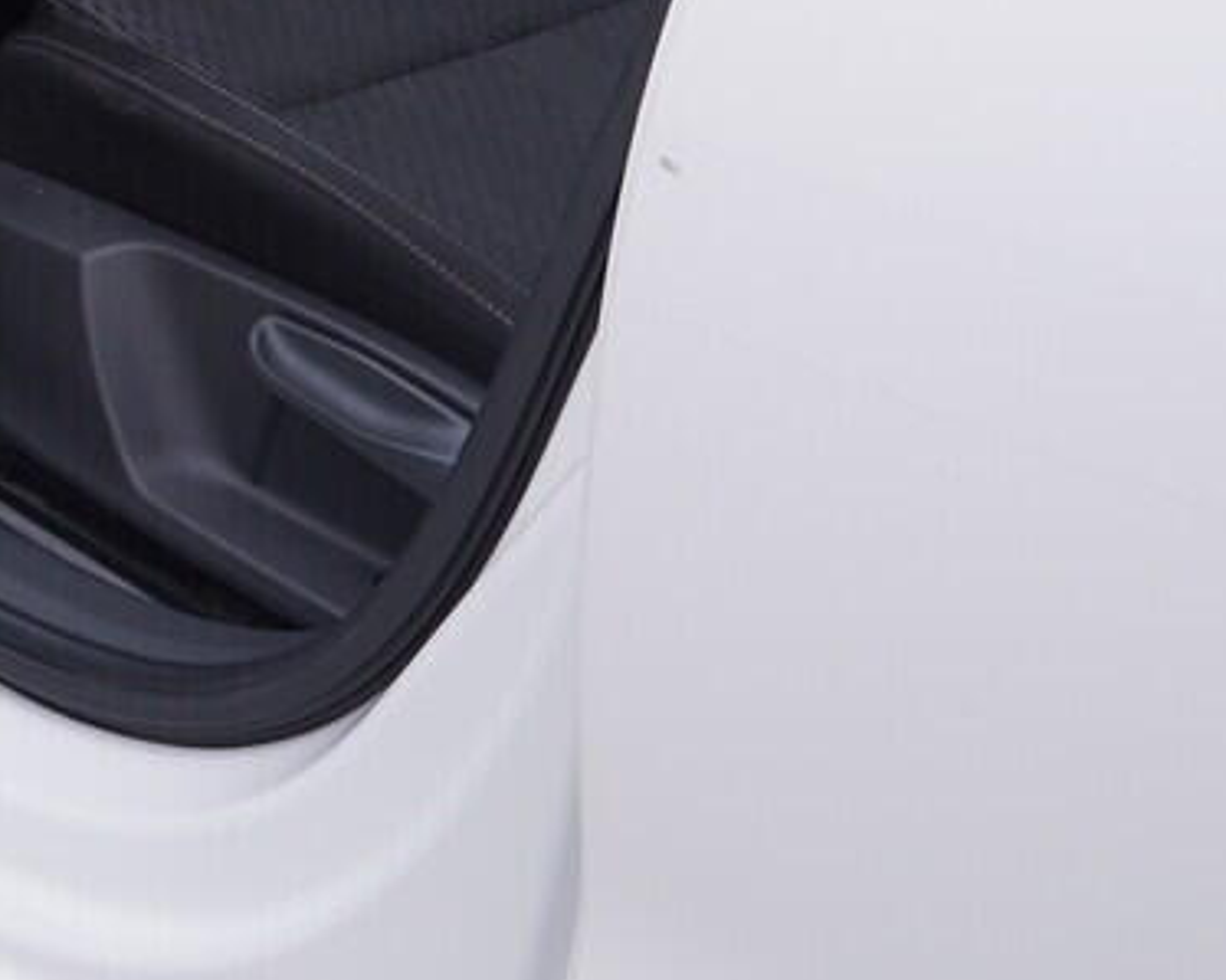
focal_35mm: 130
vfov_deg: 11.5
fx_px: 4716
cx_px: -797
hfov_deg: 13.6
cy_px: -305
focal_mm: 24
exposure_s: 1/60
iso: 125
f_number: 3.5
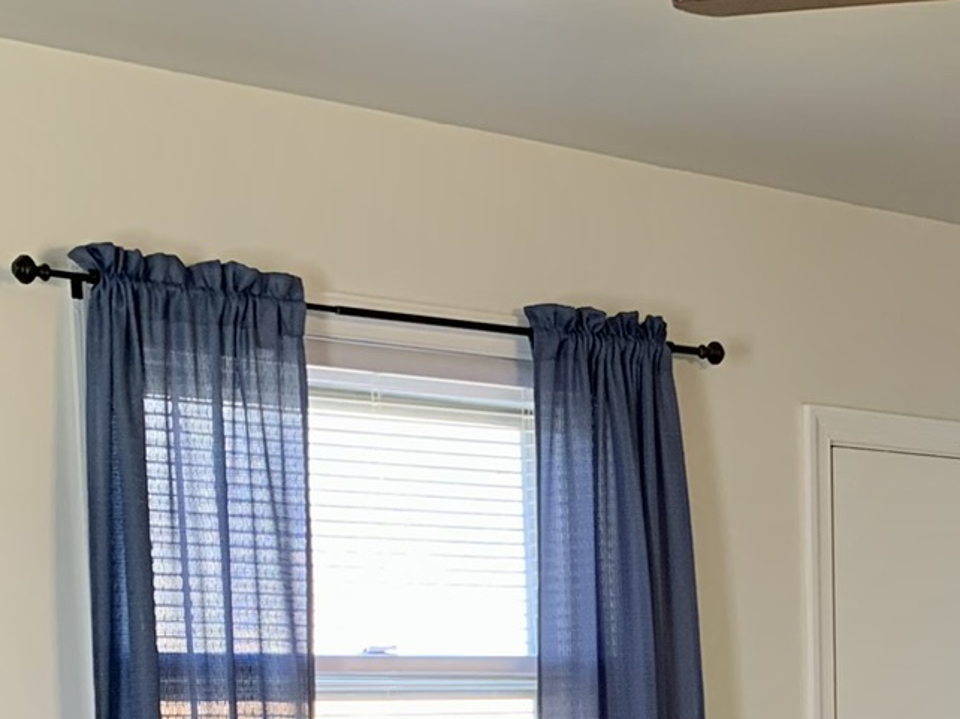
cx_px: 1157
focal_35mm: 83
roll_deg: -0.5
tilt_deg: -7.0
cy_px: 1052
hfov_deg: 21.8
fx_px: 2301
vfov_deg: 16.3
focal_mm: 4.25
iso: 125
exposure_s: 1/60
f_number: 1.8
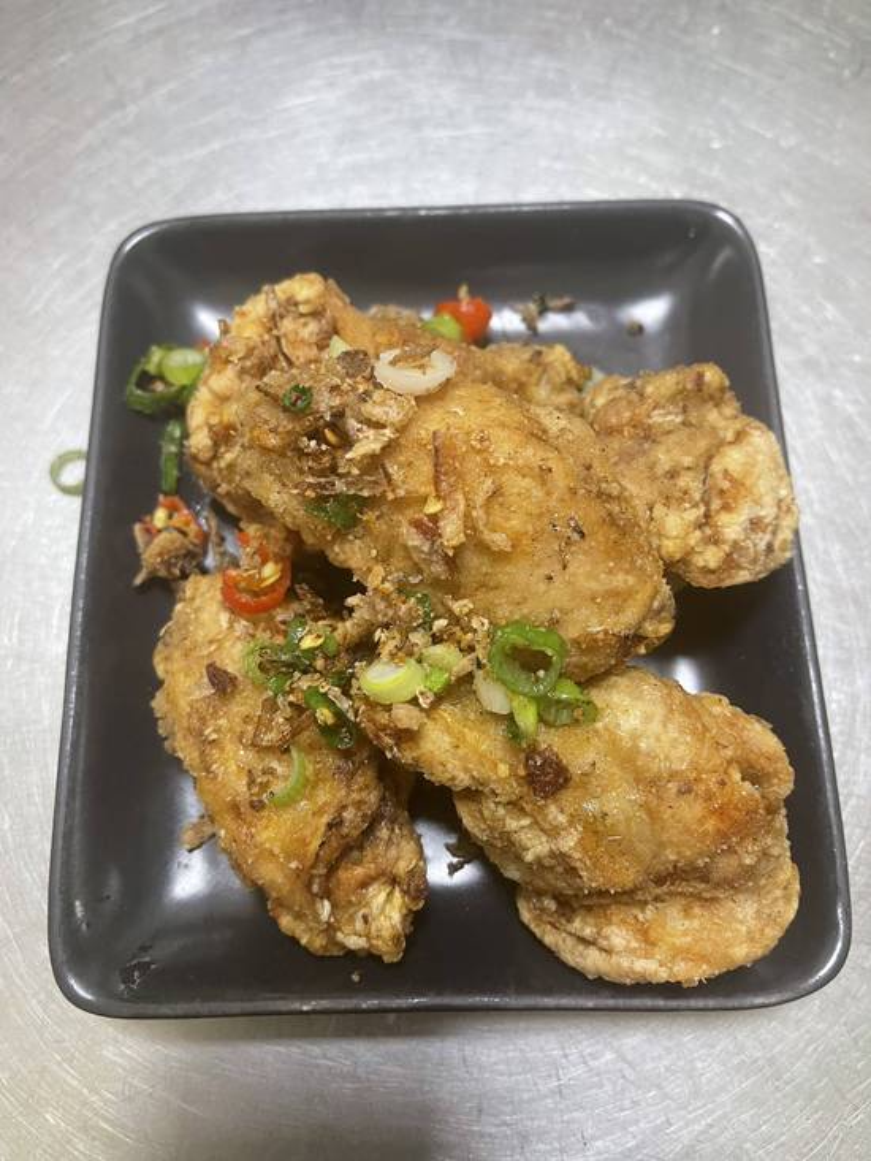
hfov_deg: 54.9
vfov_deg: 69.4
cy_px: 580
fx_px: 838
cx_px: 436
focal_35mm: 25
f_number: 1.6
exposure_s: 1/50
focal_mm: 5.1
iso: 400
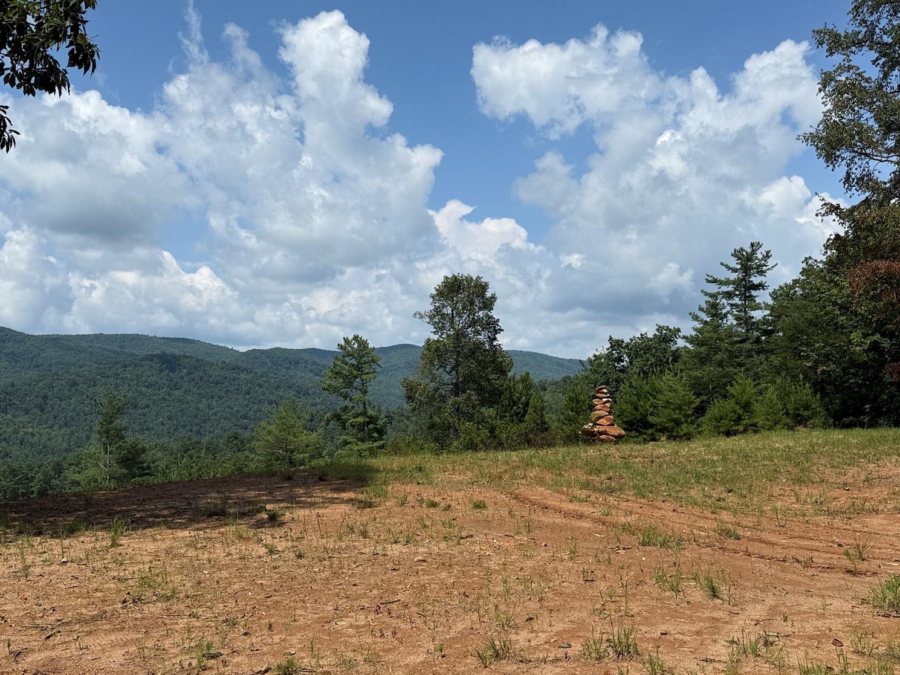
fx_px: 858
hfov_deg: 55.3
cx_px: 436
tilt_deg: +1.3
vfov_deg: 42.8
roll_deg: -0.3
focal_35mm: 33
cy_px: 392
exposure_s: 1/6711
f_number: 1.78
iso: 80
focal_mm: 6.76
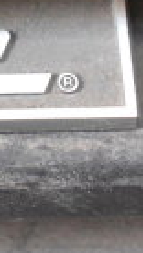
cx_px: -352
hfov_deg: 4.2
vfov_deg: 7.7
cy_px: 52
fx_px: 1867
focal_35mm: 278
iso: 4000
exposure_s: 1/60
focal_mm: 40
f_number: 5
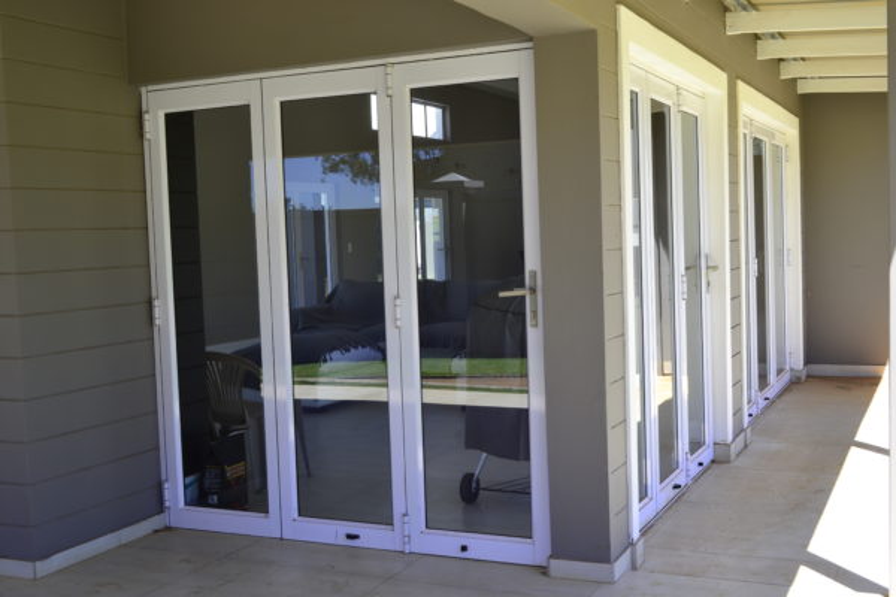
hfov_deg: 46.4
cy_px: 298
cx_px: 448
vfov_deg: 31.9
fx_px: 1045
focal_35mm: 42
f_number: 8
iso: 100
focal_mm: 28
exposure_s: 1/50
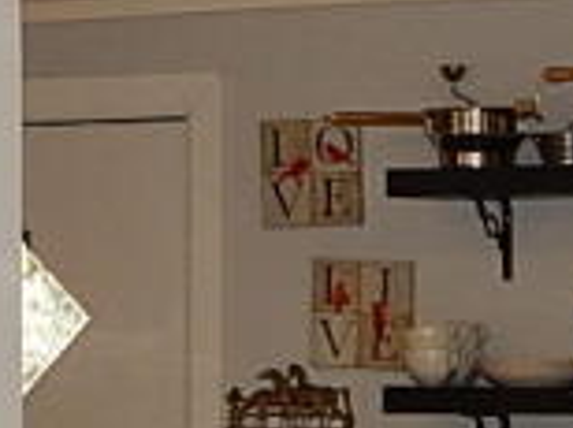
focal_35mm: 253
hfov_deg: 7.8
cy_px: 171
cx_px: -145
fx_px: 4181
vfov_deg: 5.9
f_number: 3.4
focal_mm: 6.8
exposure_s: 1/30
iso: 200
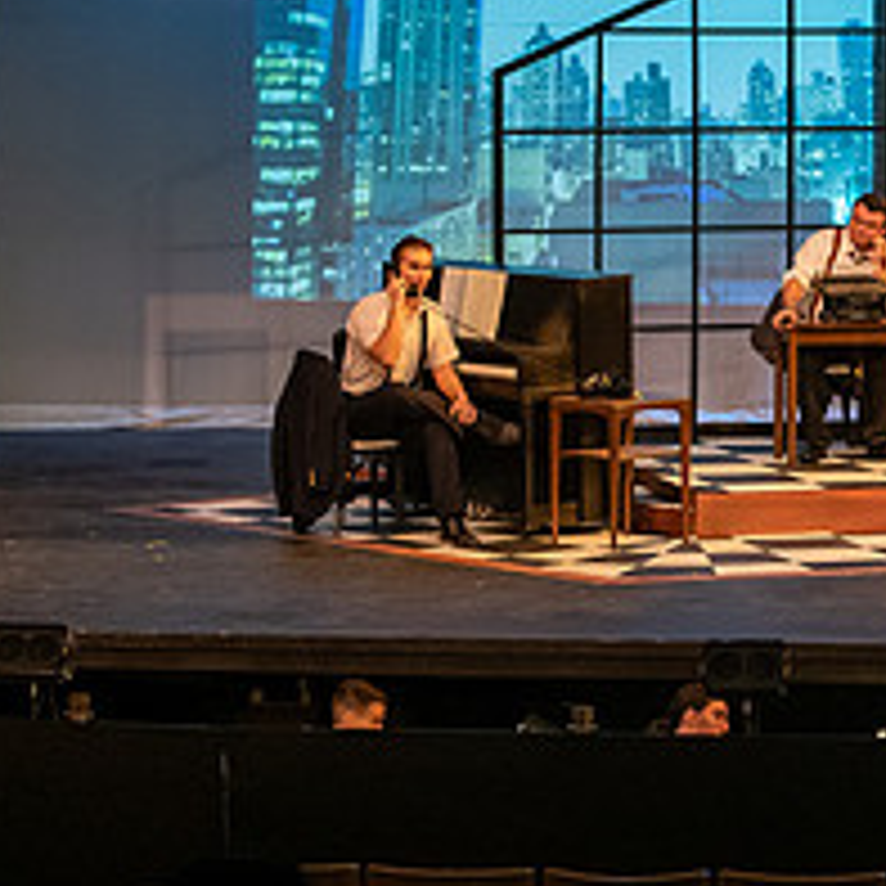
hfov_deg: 9.8
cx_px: 1097
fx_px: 5068
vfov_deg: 10.0
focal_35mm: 175
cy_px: 223
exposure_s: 1/200
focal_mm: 70
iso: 2500
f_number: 3.5
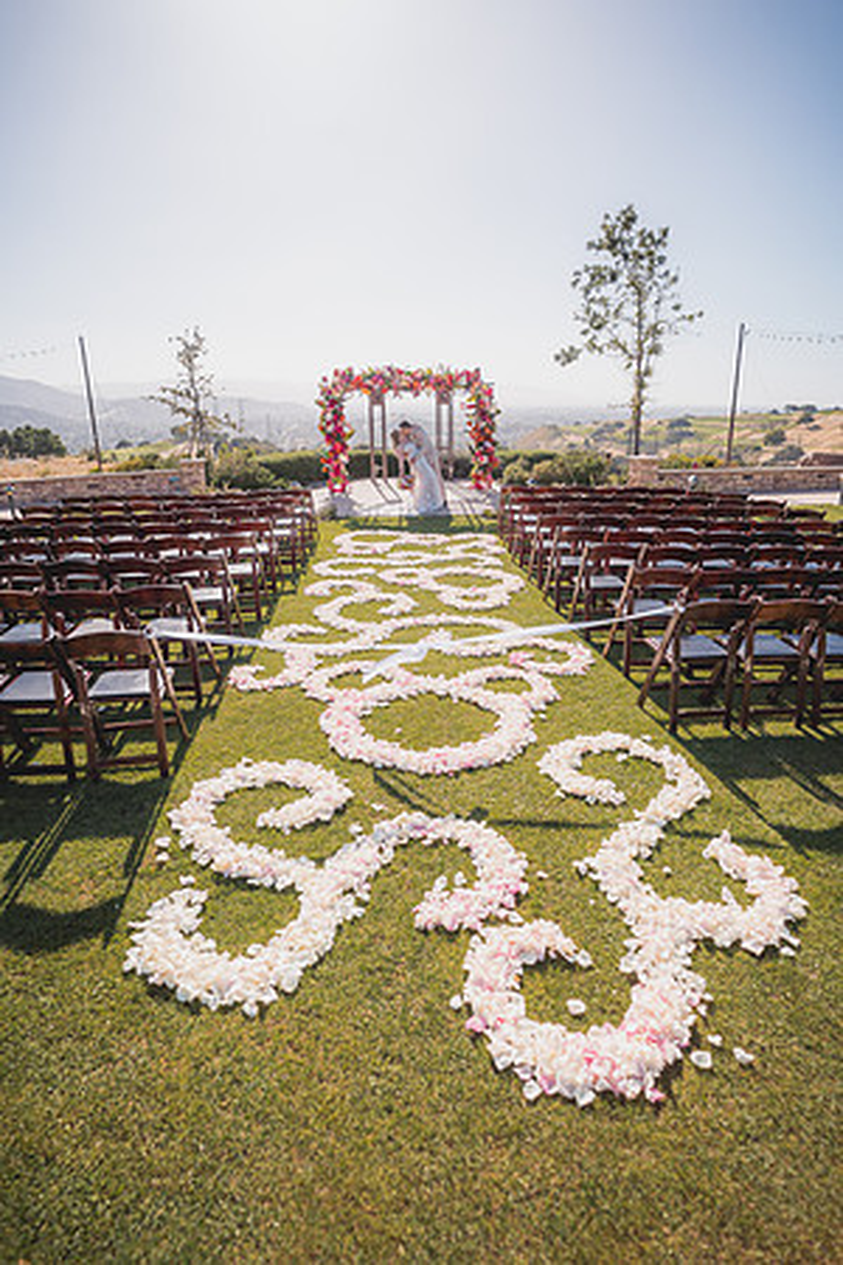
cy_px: 632
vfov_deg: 90.0
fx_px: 632
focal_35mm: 18
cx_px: 422
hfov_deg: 67.4
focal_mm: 18
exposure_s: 1/2000
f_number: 2.8
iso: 125
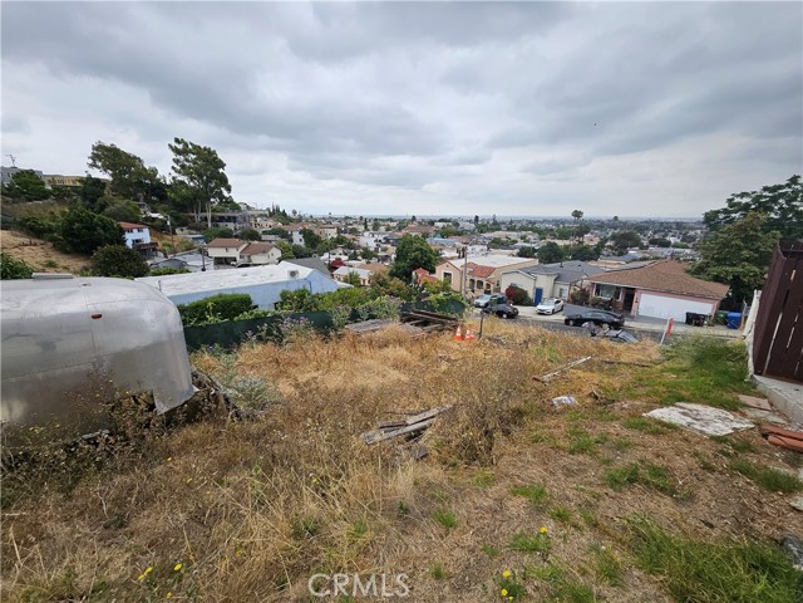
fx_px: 302
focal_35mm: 13
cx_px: 402
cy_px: 302
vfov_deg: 89.9
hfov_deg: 106.2
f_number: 2.2
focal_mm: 1.74
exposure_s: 1/854
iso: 32
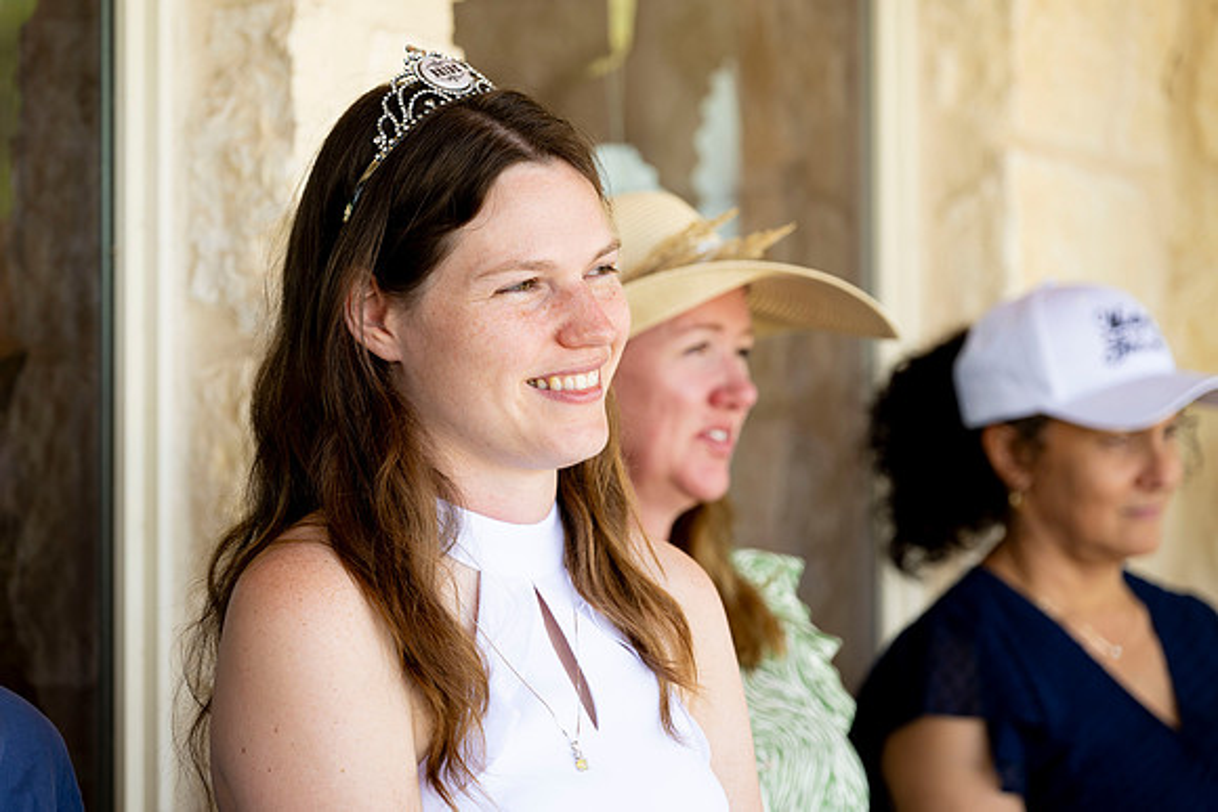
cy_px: 430
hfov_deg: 16.1
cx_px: 573
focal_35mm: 127
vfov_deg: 10.8
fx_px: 4300
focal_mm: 120
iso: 125
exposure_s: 1/100
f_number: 4.5
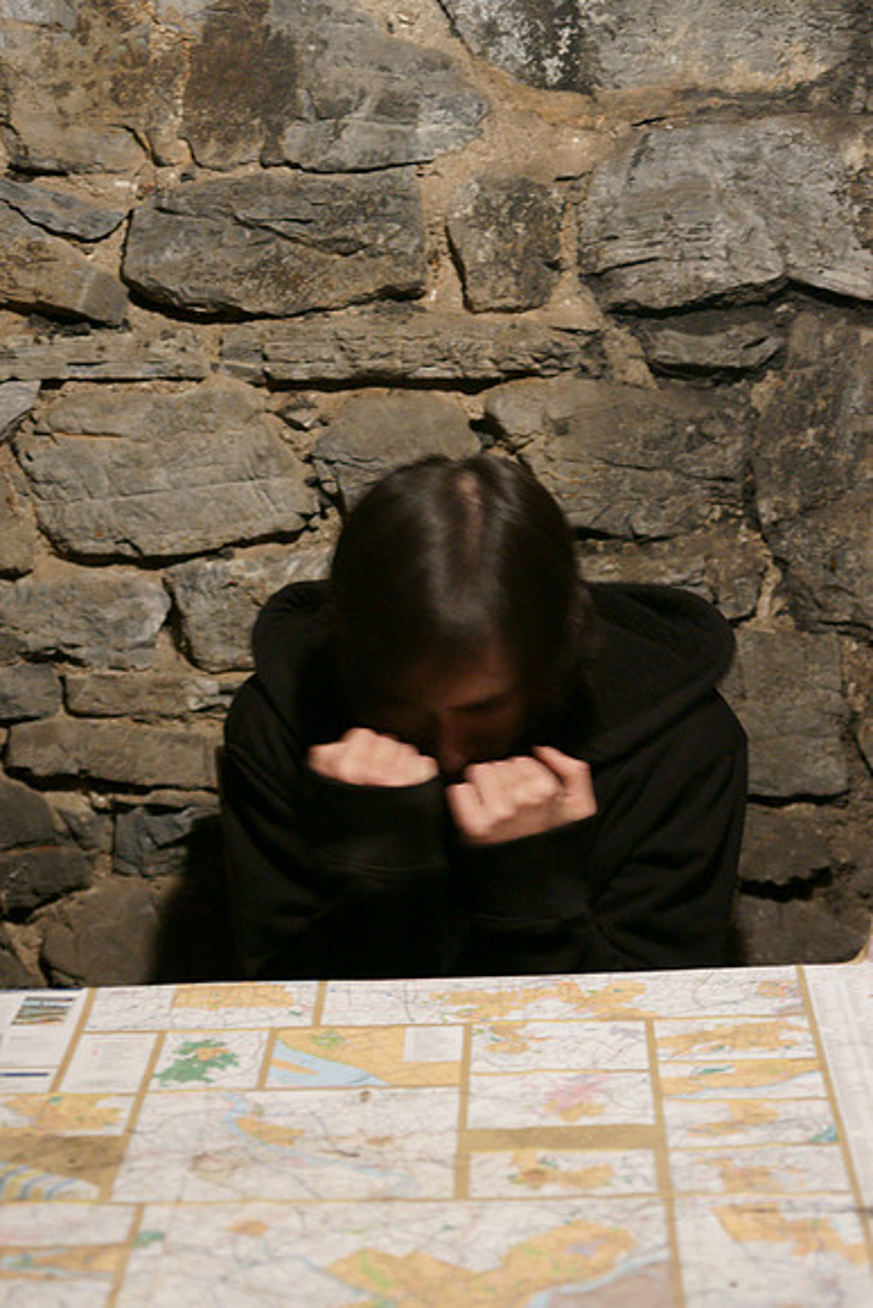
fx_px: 2999
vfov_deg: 24.6
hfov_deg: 16.6
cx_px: 436
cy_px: 654
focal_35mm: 82
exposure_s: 1/25
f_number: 2.8
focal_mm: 55
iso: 1600
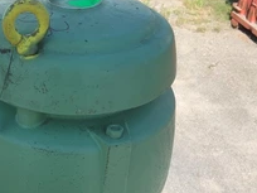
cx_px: 59
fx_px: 379
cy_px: 183
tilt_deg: -39.3
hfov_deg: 36.5
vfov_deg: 27.3
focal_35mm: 51
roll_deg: -0.3
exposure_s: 1/1282
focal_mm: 4.25
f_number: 1.8
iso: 25
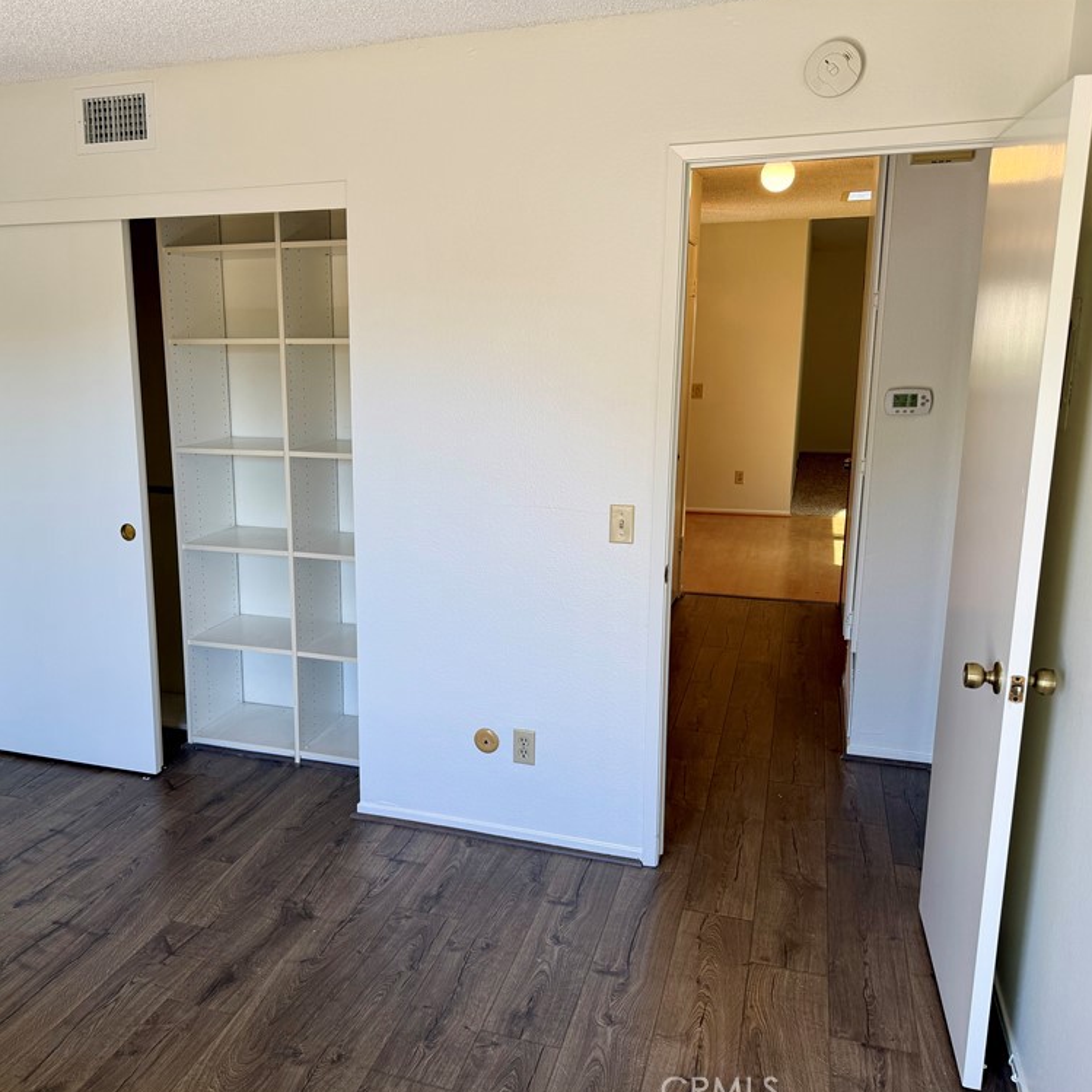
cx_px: 395
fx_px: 1035
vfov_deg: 55.6
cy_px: 551
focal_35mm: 29
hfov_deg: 54.8
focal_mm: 6.76
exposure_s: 1/131
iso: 50
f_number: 1.78
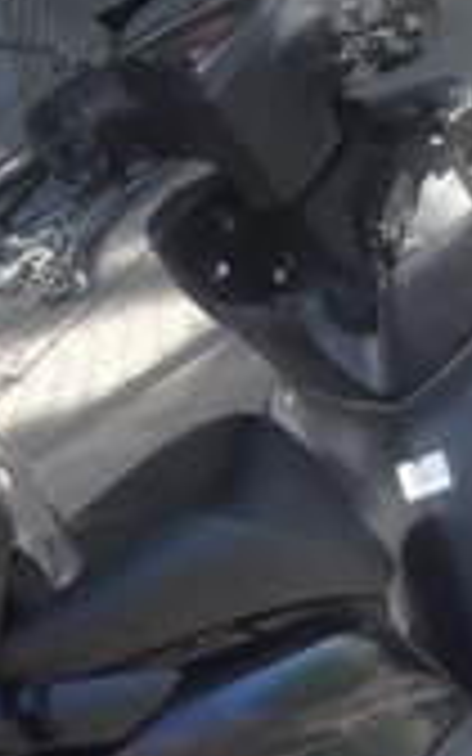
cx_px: 351
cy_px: 972
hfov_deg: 12.7
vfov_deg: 18.8
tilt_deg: -32.8
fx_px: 2120
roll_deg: +10.7
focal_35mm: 103
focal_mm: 4.12
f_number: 2.4
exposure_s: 1/237
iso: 50
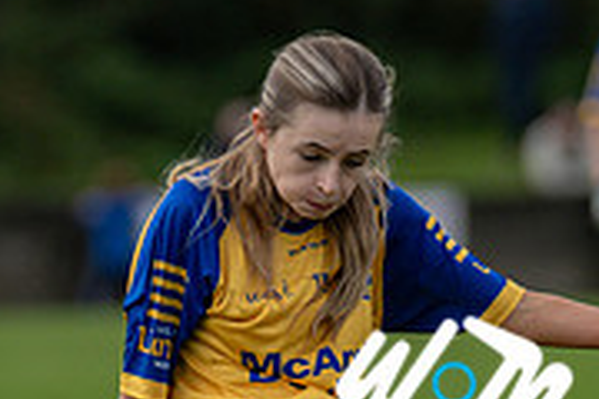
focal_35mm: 1158
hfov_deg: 1.8
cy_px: 456
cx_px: 453
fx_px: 19266
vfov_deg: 1.2
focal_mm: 240
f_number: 2.8
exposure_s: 1/2500
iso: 280
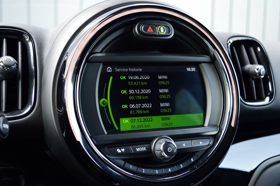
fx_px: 276
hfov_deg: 53.7
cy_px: 94
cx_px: 136
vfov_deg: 37.3
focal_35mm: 36
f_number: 4
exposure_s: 1/60
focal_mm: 23
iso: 800
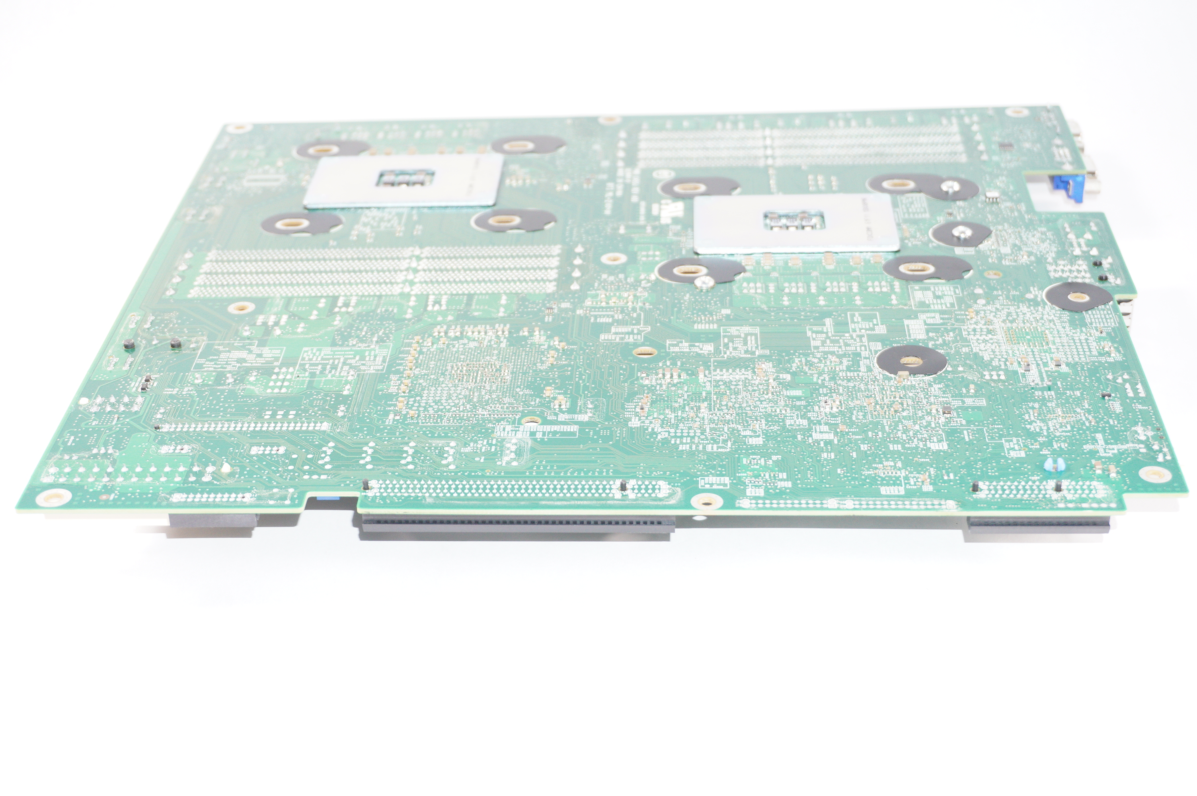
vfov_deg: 22.0
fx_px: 2043
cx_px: 598
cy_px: 398
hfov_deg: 32.7
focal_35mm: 62
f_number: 5.6
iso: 800
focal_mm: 41
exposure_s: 1/160
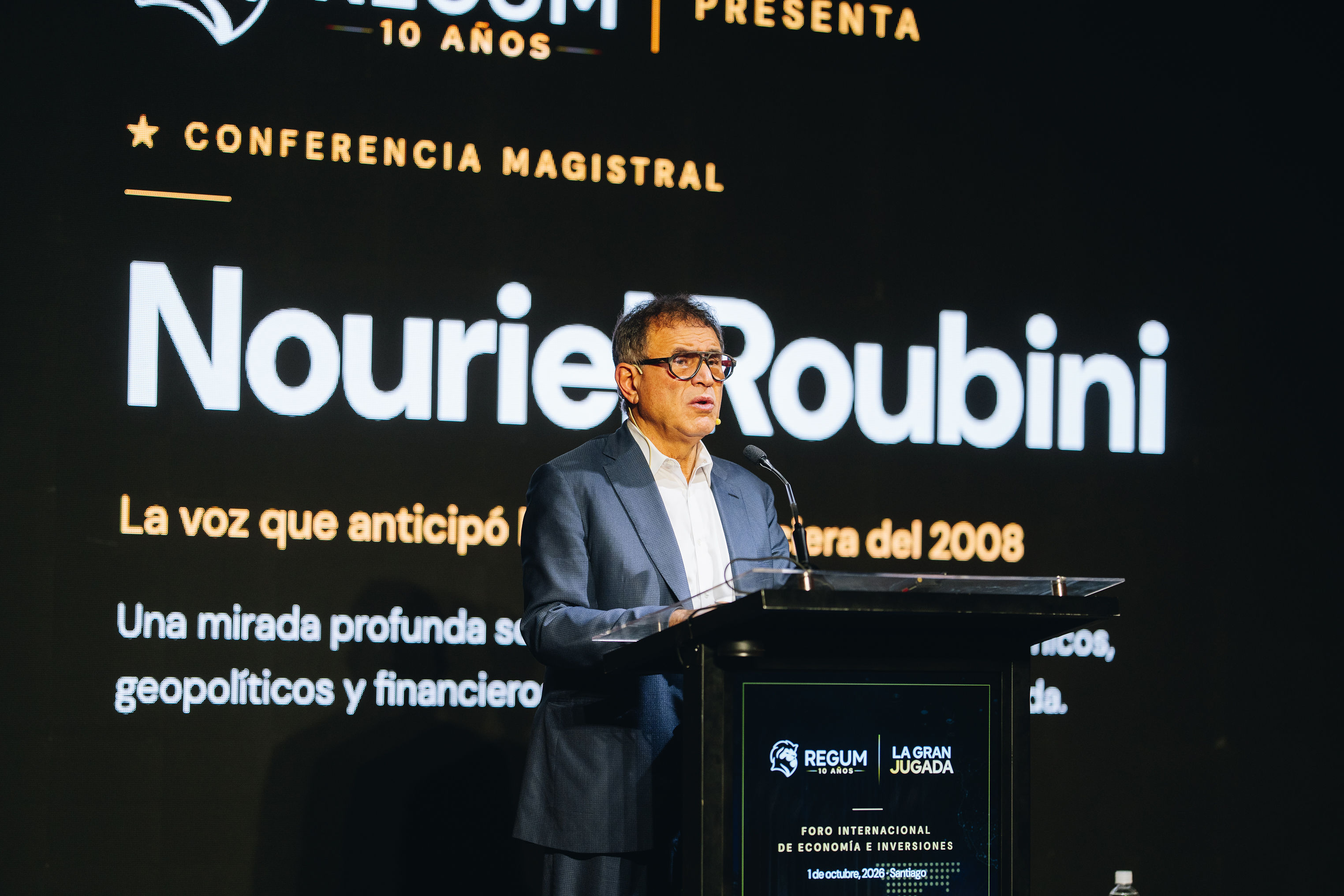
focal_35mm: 135
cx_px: 672
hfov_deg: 15.2
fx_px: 5040
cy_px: 448
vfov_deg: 10.2
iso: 500
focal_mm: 135
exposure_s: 1/160
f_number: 1.8
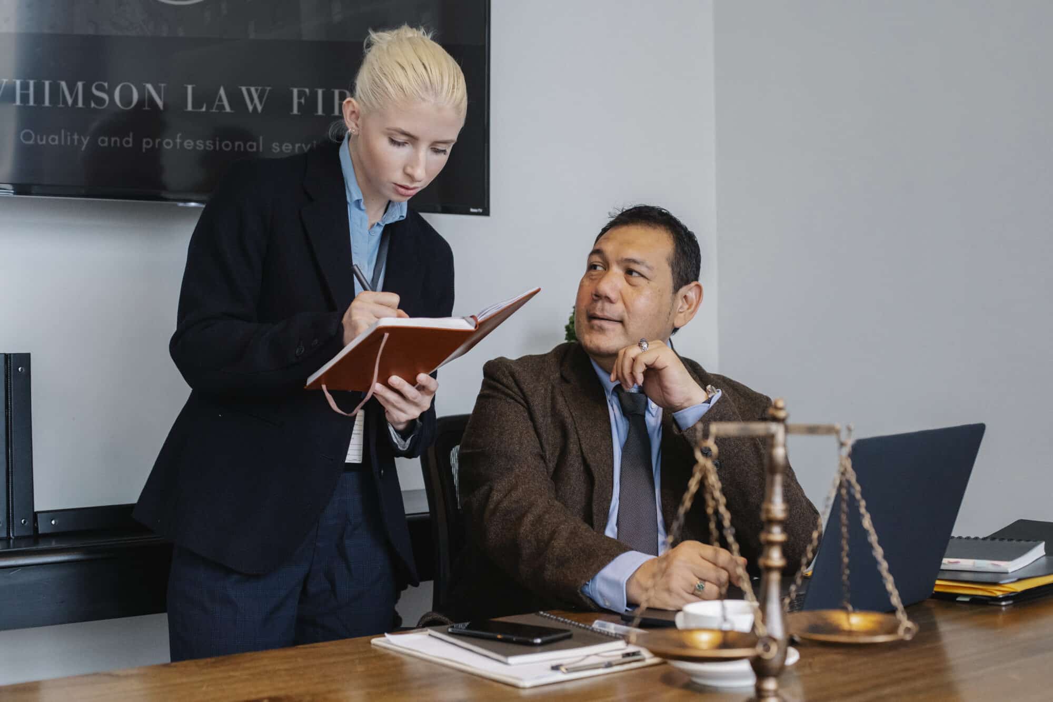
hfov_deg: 39.6
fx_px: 1462
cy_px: 351
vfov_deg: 27.0
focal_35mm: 50
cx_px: 526
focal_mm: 50
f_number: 4
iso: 5000
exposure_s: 1/400
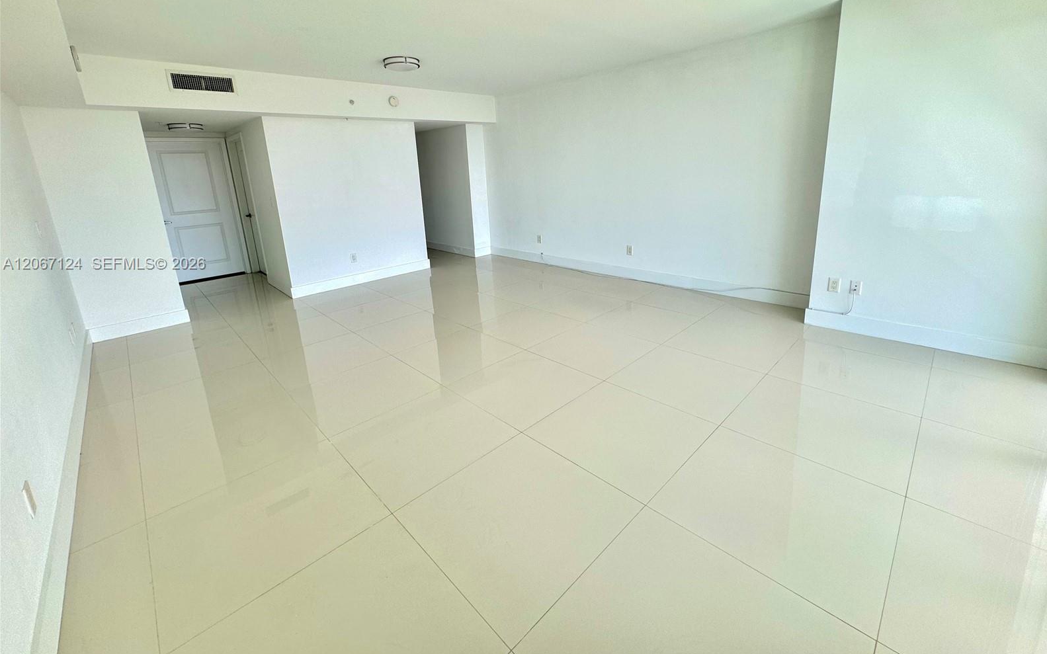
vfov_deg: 74.0
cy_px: 265
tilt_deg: -13.0
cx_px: 528
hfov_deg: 101.5
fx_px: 428
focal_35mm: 15
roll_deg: +3.0
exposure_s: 1/112
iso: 40
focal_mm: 2.22
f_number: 2.2
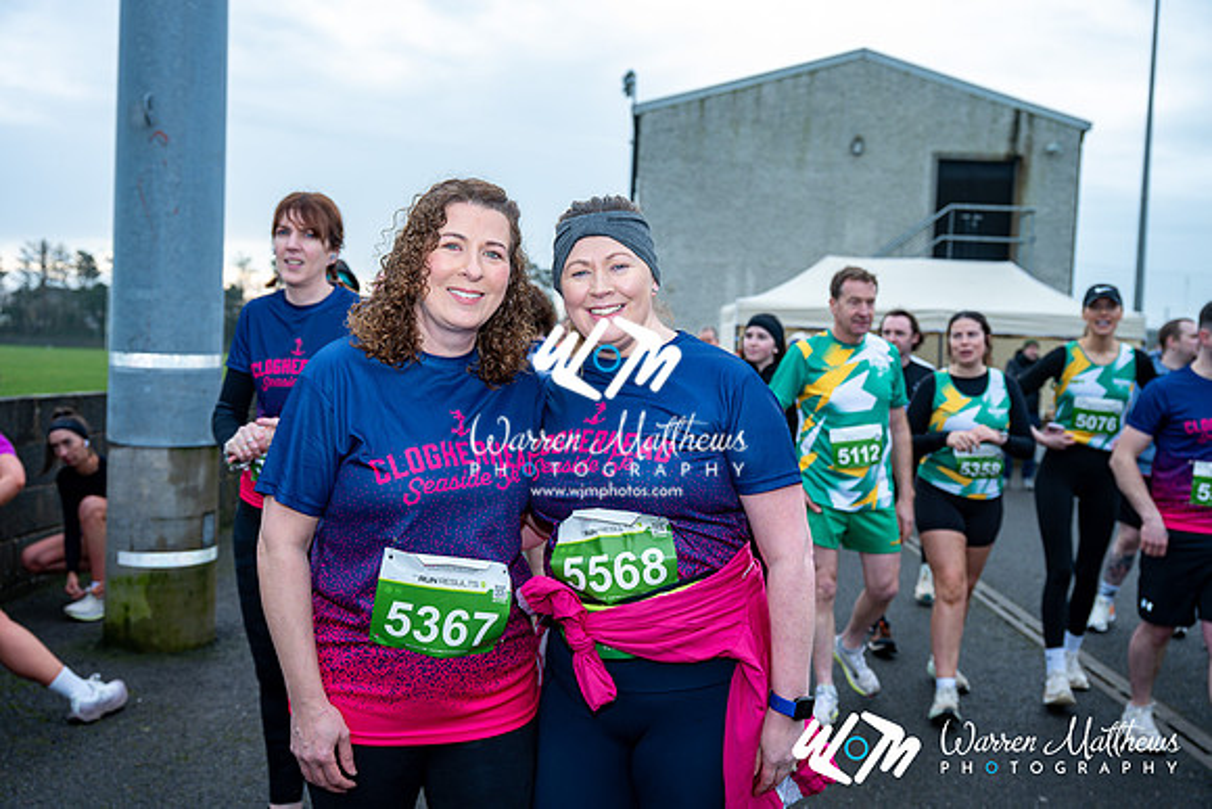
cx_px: 606
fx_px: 1179
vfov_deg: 37.9
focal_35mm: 35
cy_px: 404
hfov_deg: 54.4
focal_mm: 35
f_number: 4
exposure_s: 1/200
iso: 100
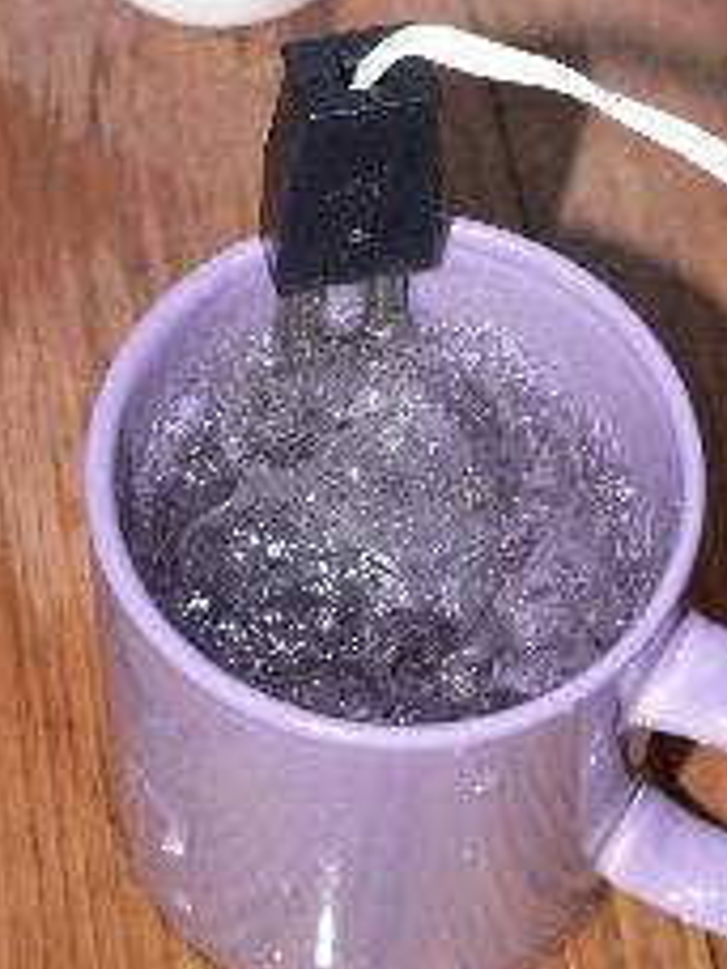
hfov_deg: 11.5
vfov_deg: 15.2
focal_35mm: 129
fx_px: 3612
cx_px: 468
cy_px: 255
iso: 100
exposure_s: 1/60
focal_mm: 14
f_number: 2.8
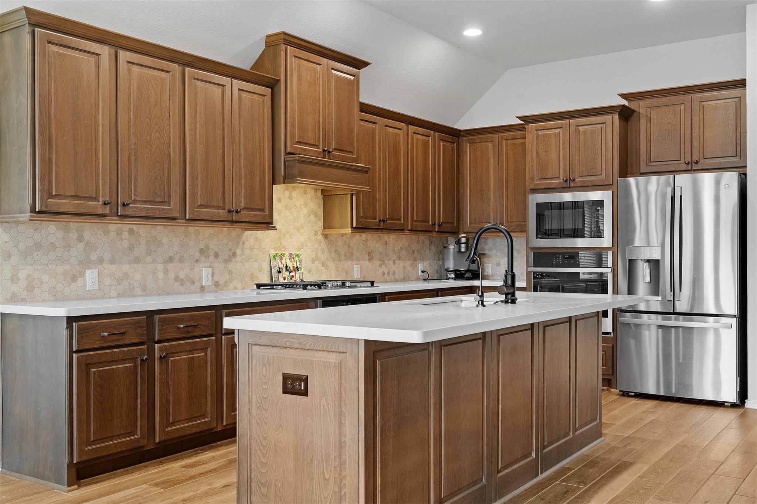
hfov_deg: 54.4
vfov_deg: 37.8
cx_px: 378
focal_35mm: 35
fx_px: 736
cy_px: 252
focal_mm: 35
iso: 2000
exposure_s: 1/13
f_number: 8
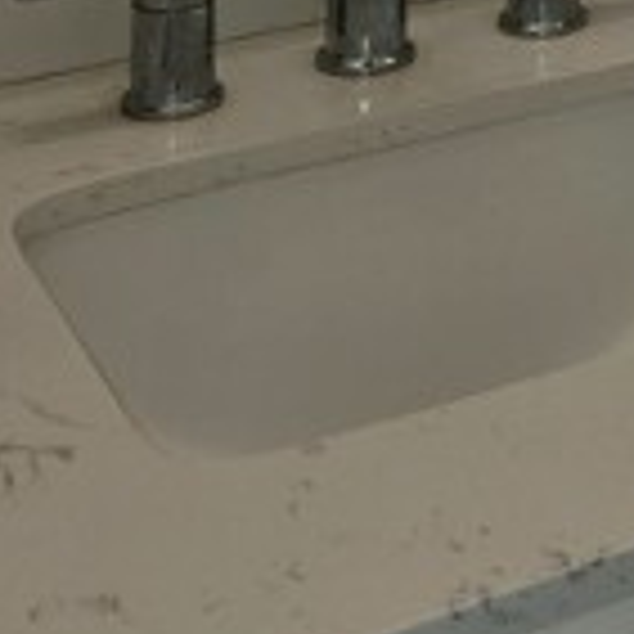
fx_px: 2300
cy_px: -665
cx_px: 1066
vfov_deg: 13.3
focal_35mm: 111
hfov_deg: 14.2
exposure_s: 1/60
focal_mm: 6.25
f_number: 1.7
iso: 16
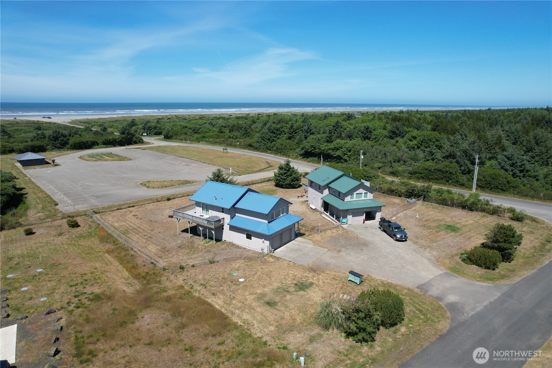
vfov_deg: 57.2
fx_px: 337
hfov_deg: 78.6
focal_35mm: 22
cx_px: 276
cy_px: 184
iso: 100
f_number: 2.8
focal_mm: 8.38
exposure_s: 1/2000
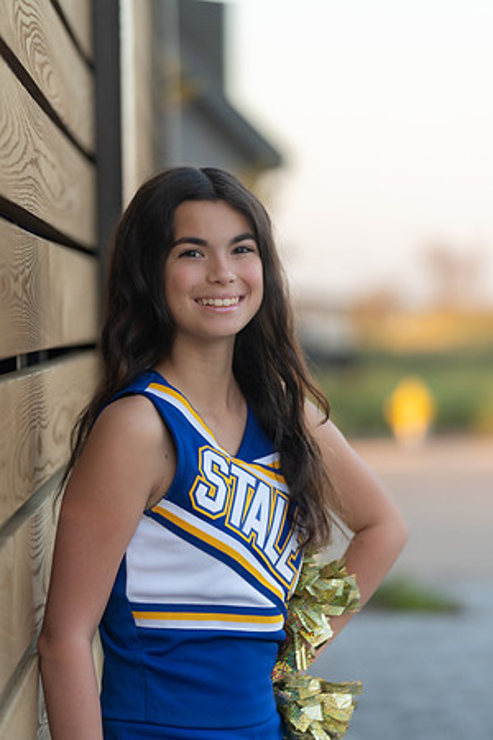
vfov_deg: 16.0
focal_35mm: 128
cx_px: 246
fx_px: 2629
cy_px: 370
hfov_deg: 10.7
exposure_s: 1/320
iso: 320
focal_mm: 128
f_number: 2.8
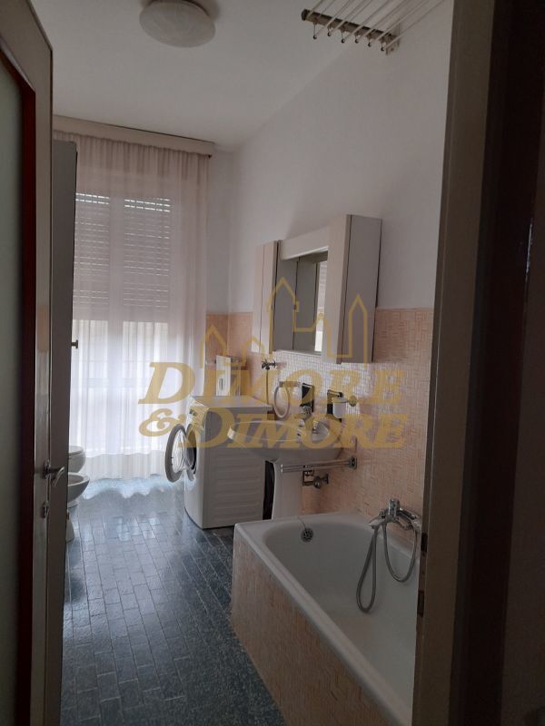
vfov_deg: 69.4
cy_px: 363
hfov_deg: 54.9
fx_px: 525
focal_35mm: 25
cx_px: 272
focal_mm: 4.6
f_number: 2
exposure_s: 1/33
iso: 320
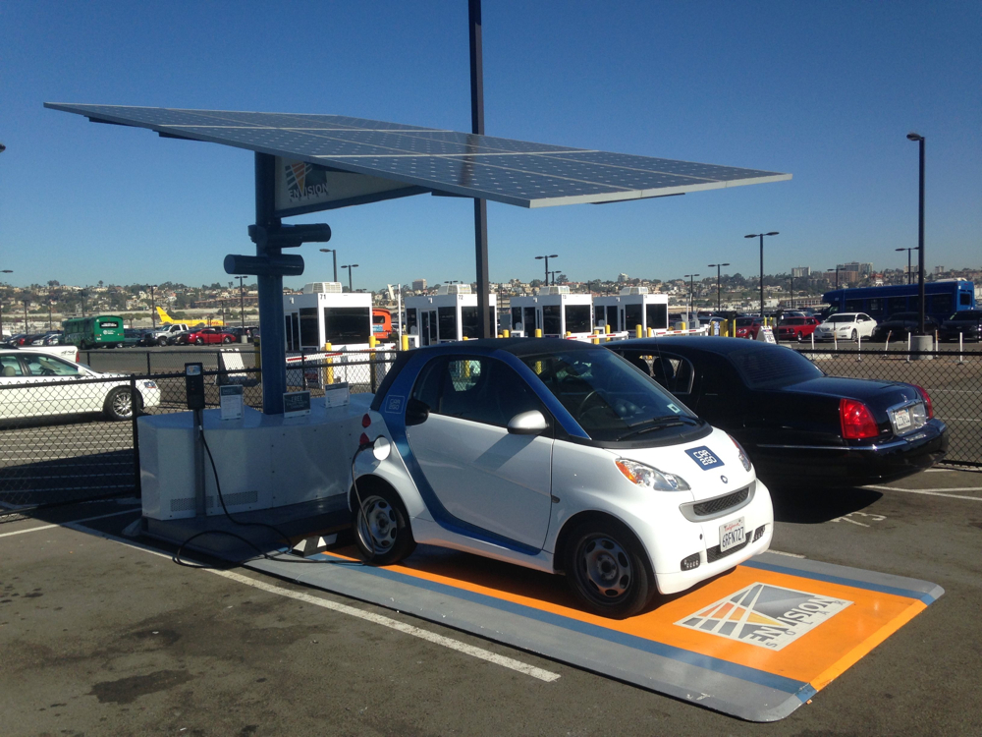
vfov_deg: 42.9
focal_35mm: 33
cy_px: 368
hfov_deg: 55.4
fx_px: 936
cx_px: 491
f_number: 2.4
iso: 50
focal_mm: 4.12
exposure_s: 1/2088
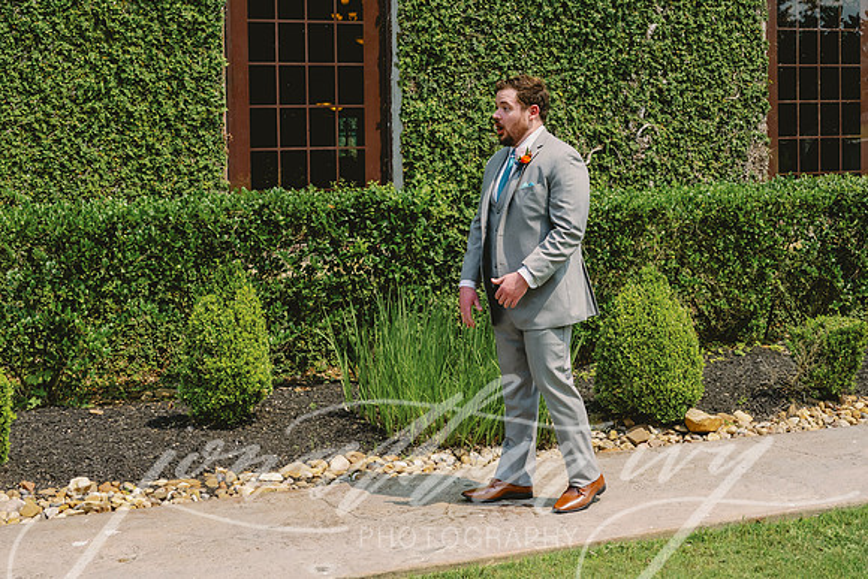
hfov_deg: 35.1
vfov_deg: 23.7
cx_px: 434
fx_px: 1371
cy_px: 187
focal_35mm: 57
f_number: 4
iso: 400
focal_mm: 42
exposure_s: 1/4000
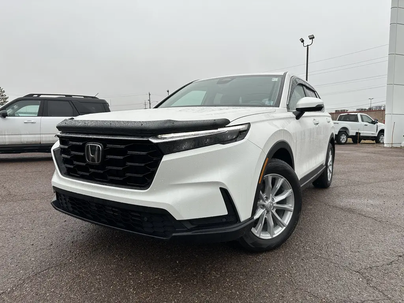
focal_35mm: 24
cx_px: 202
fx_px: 280
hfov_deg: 71.6
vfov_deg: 56.8
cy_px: 152
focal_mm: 6.86
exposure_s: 1/773
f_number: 1.78
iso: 80
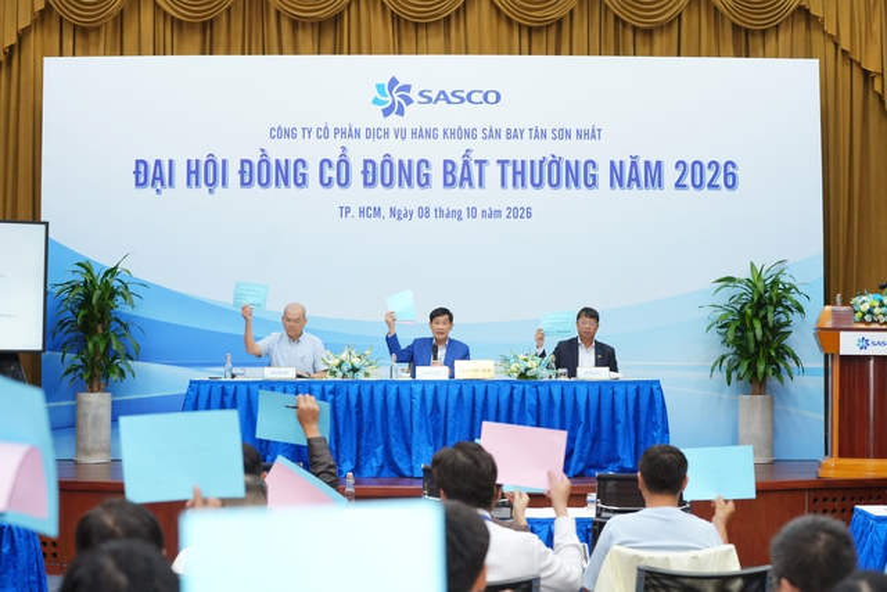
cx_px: 444
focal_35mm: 70
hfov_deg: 28.8
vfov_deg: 19.5
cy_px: 296
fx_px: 1725
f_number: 4
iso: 1250
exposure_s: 1/125
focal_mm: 70
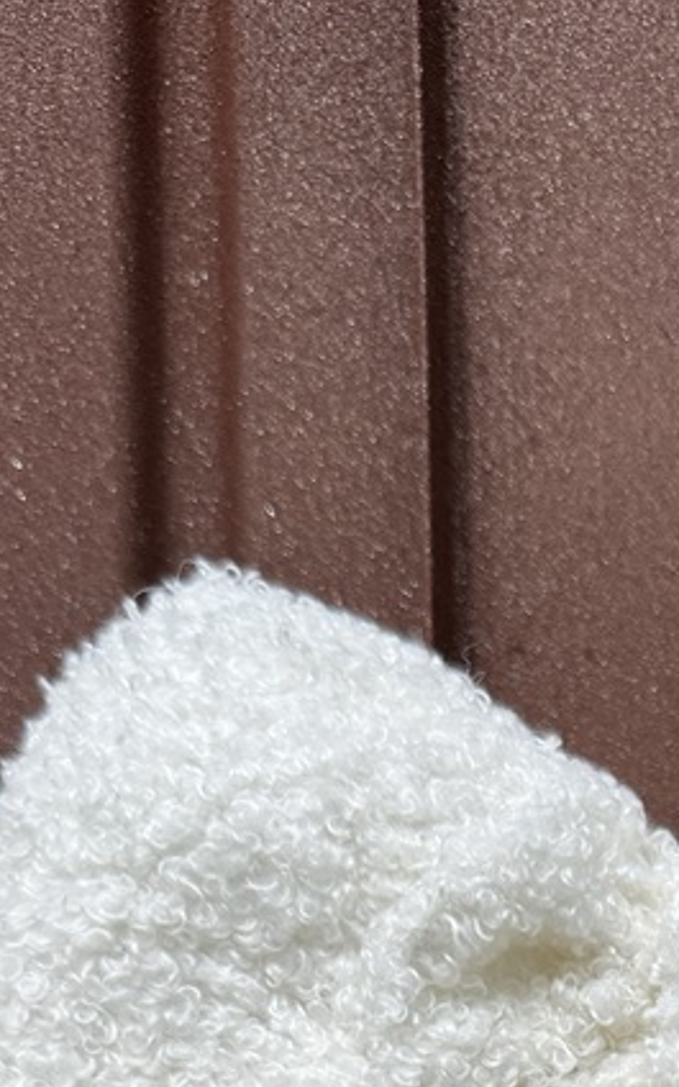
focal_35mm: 72
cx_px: 766
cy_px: 1479
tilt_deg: +1.1
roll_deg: +1.0
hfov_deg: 17.4
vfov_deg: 24.3
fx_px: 2132
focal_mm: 6.76
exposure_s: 1/7092
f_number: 1.78
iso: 80
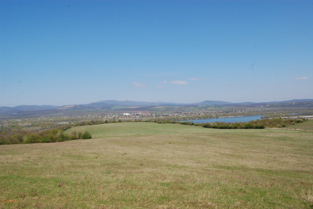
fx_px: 235
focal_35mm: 27
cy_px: 104
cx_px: 156
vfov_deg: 47.9
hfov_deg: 67.4
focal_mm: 18
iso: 400
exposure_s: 1/500
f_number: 11
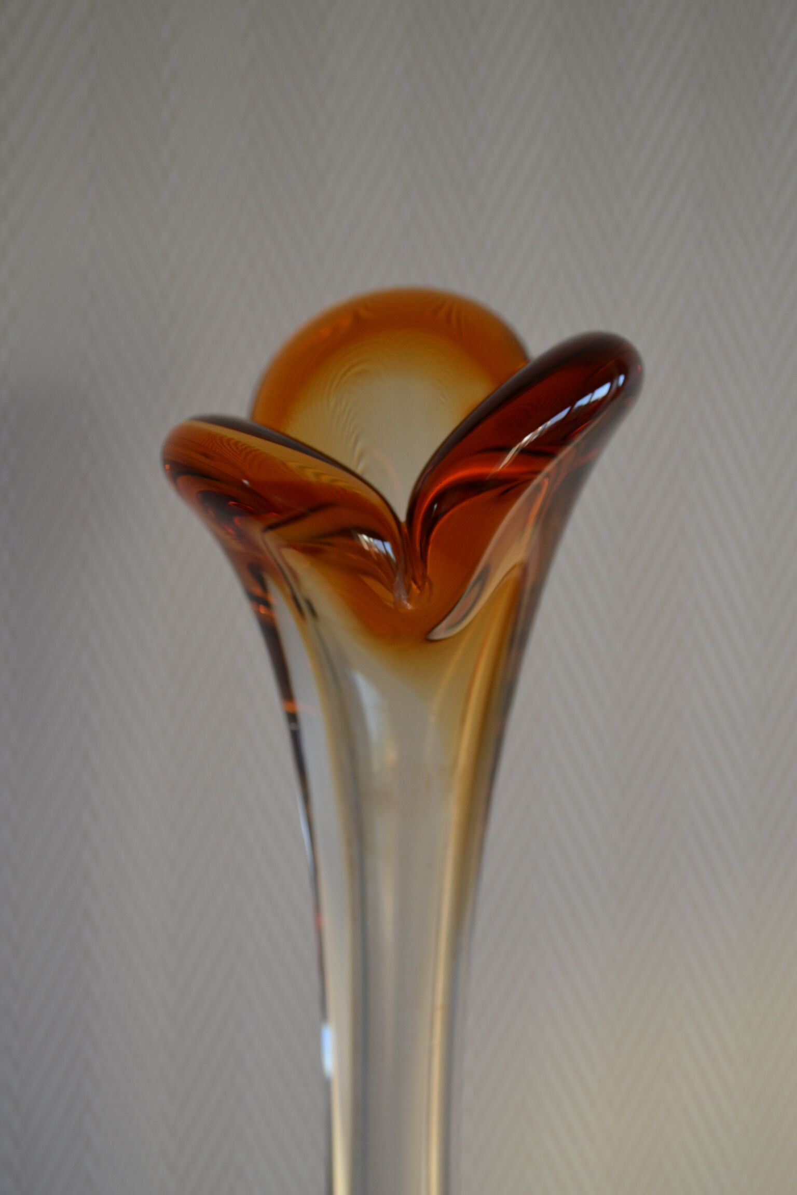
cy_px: 598
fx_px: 1743
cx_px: 398
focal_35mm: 52
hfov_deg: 25.8
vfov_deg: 37.9
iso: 400
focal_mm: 35
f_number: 5
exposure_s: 1/80
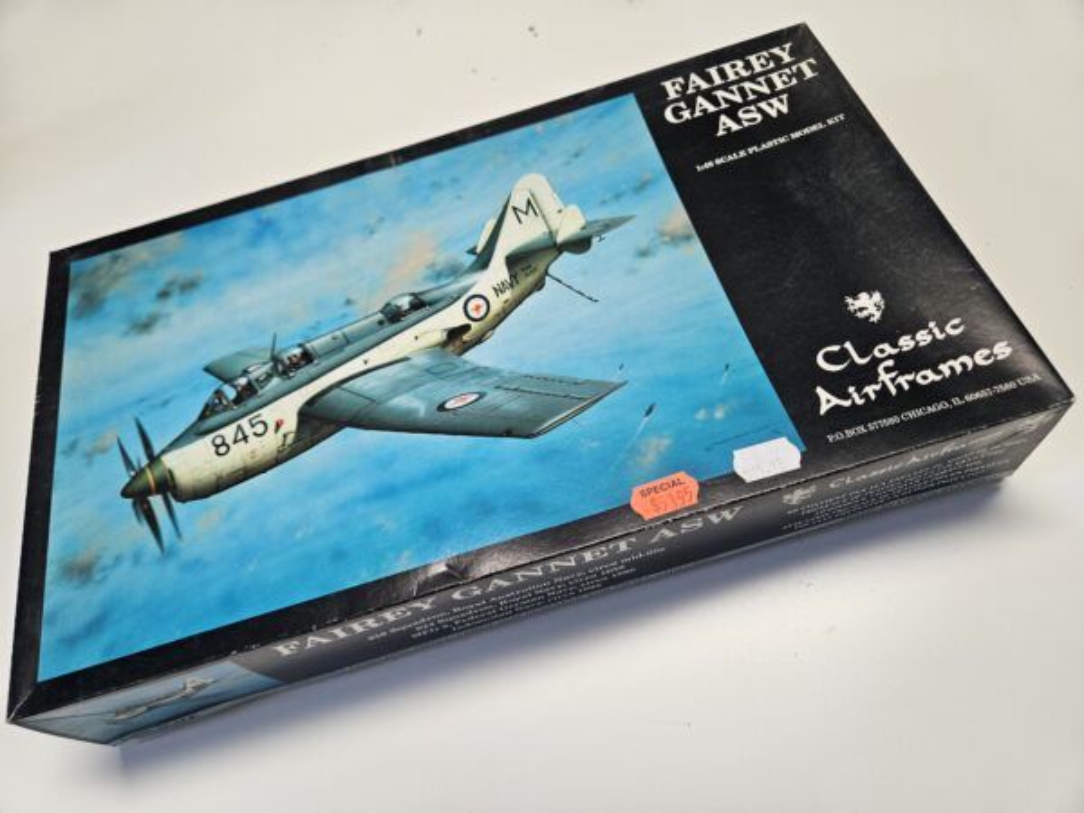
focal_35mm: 23
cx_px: 542
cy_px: 406
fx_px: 720
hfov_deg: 73.9
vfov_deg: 58.9
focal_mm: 5.4
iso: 250
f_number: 1.8
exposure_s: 1/120
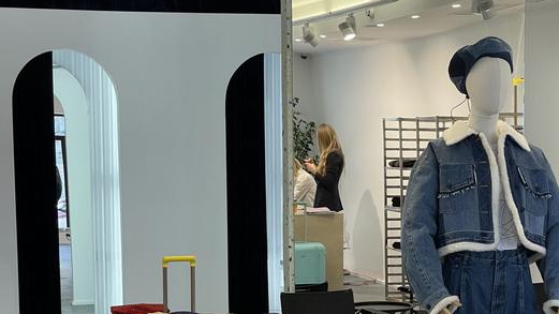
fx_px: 1289
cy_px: 302
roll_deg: +0.7
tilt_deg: -6.3
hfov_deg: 24.5
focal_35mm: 87
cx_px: 280
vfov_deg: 13.7
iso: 80
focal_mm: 6
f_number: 2
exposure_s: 1/100
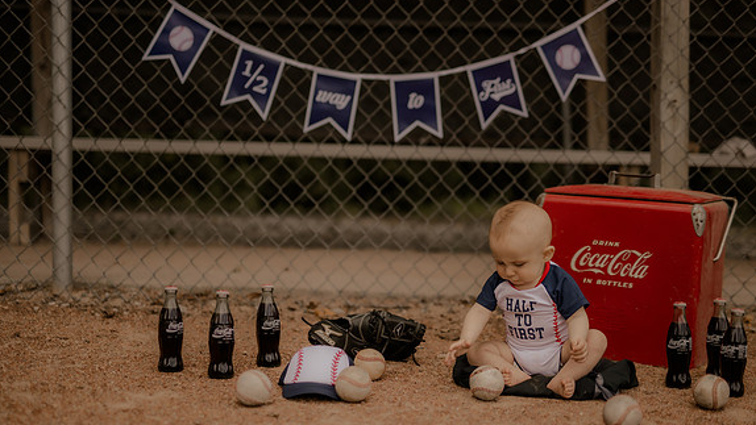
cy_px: 238
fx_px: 1103
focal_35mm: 55
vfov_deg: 21.8
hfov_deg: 37.8
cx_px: 377
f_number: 3.2
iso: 160
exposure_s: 1/6400
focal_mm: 50
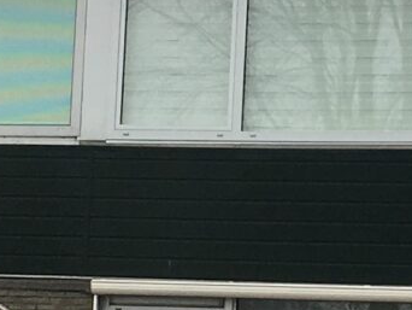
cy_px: 169
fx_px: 2585
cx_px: 293
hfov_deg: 9.1
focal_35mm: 217
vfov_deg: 6.9
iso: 25
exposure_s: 1/460
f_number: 2.2
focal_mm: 4.15
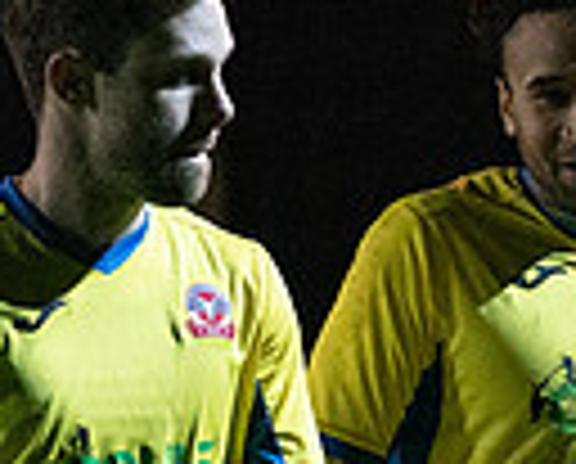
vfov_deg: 2.3
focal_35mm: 687
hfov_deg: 2.8
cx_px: 155
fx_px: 11738
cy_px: 746
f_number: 2.8
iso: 5000
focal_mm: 122
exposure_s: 1/500
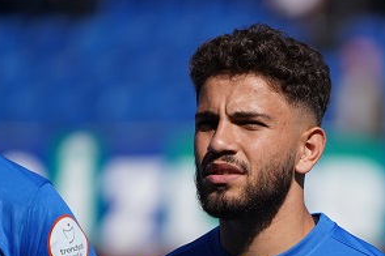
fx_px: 8726
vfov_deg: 1.7
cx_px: 358
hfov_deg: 2.5
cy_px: 232
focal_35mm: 816
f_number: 5.6
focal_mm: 400
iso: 320
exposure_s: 1/2000
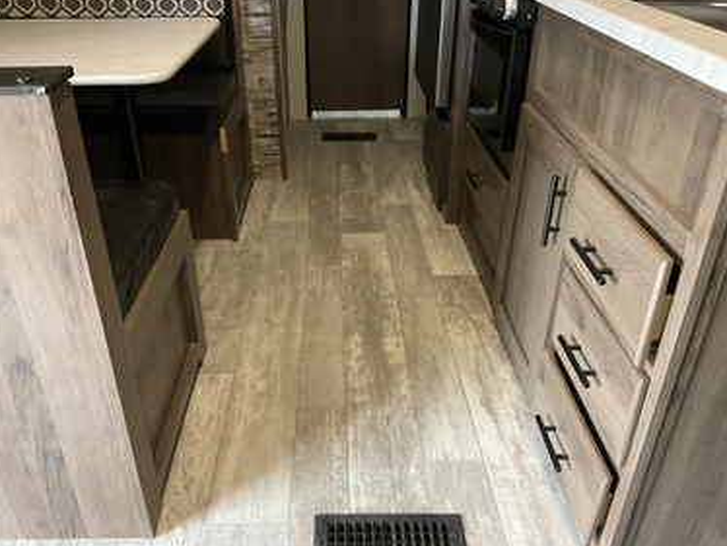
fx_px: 651
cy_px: 282
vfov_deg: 45.5
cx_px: 342
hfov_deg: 58.3
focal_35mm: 31
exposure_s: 1/60
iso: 250
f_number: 1.8
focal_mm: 3
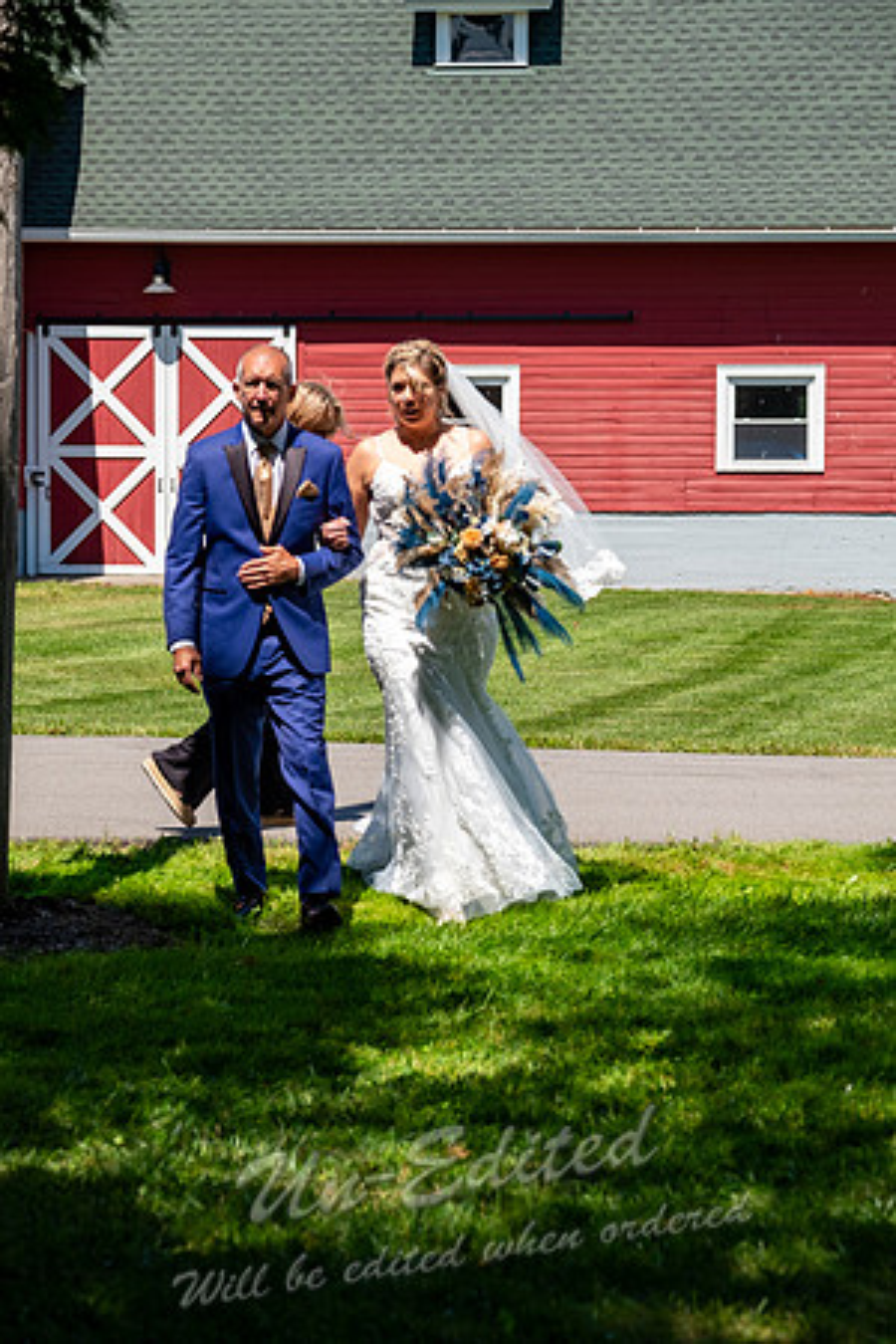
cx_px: 448
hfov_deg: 11.8
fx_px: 4330
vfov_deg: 17.6
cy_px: 672
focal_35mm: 116
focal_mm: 77.3
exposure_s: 1/500
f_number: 5.6
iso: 200
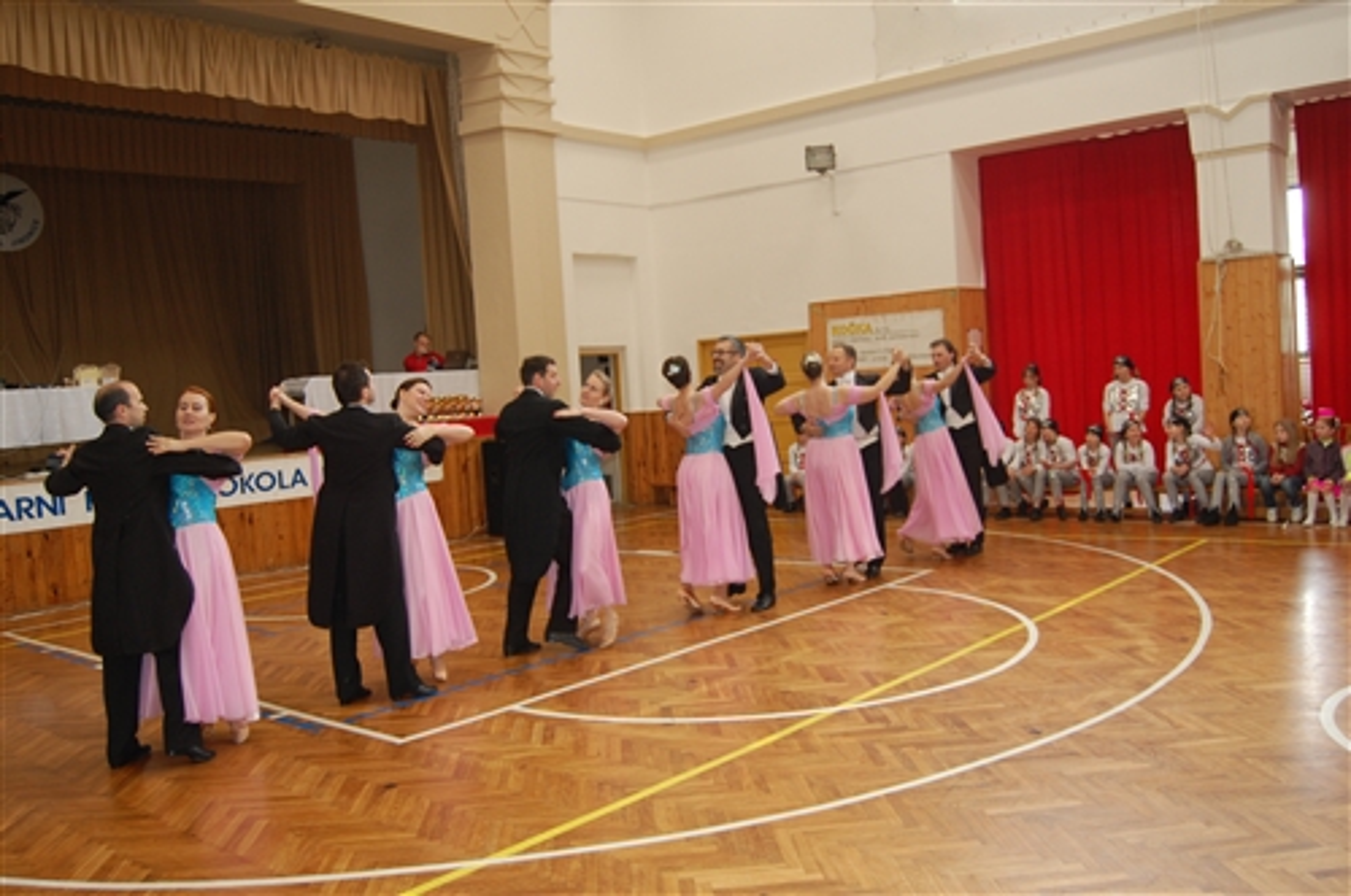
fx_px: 1124
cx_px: 676
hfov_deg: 62.0
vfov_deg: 43.5
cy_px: 448
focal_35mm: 30
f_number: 3.8
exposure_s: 1/60
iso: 400
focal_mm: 20
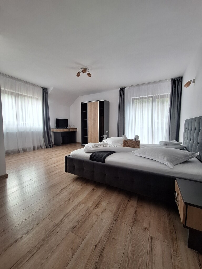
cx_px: 101
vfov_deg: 106.2
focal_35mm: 13
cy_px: 134
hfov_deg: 89.9
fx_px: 101
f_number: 2.2
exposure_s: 1/50
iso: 80
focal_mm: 1.74
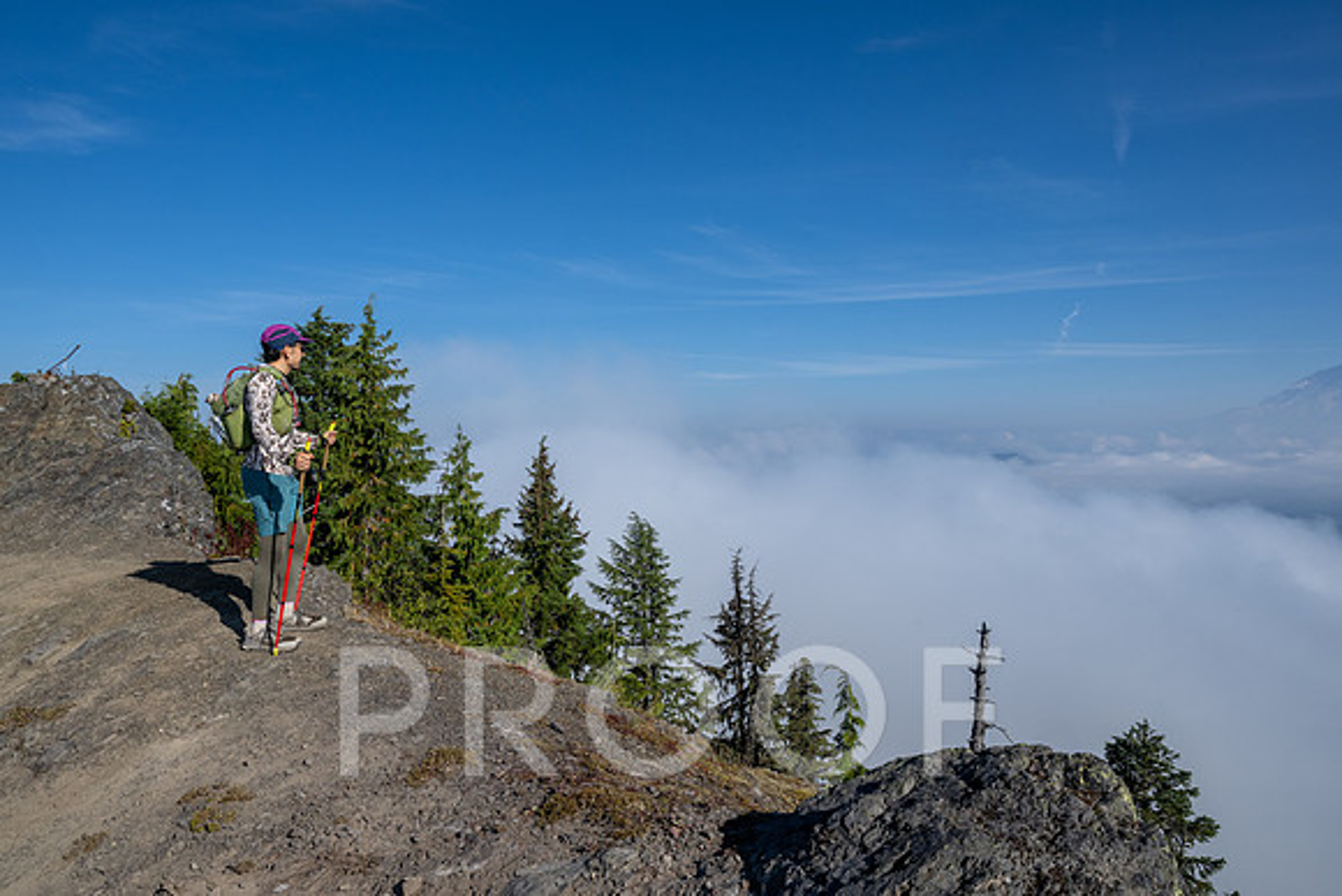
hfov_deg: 73.7
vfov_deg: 53.2
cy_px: 448
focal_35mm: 24
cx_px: 671
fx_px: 895
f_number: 16
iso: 400
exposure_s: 1/320
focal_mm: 24
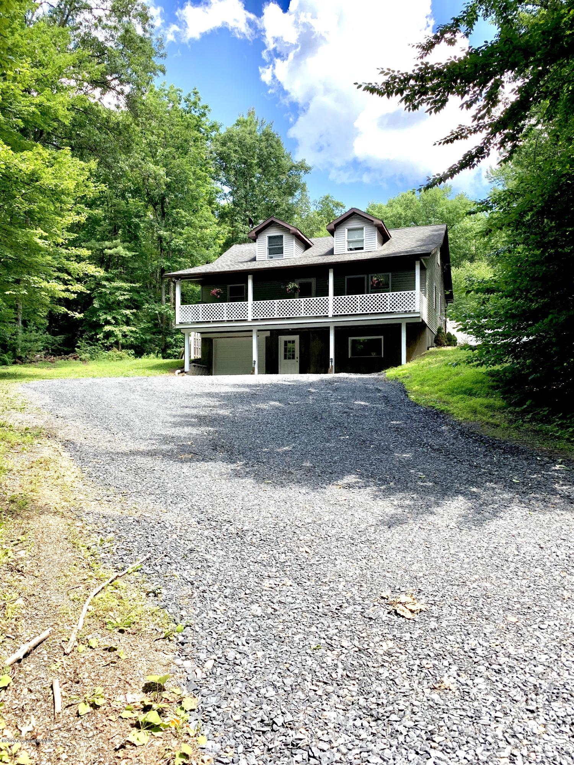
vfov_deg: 67.3
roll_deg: -0.1
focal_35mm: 26
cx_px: 287
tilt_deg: +2.7
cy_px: 382
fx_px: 575
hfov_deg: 53.1
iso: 25
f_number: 1.8
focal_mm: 4.25
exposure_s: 1/431
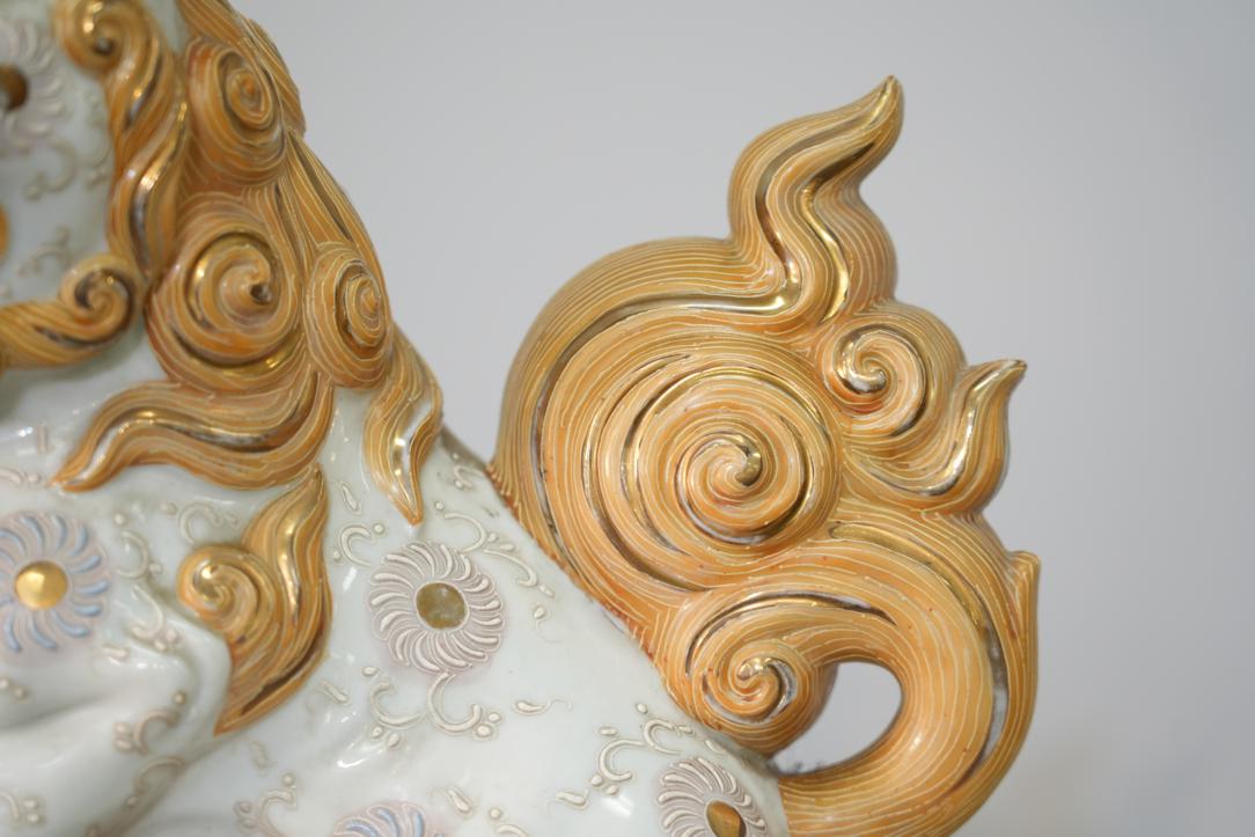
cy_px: 418
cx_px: 628
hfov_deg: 19.5
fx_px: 3661
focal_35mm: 105
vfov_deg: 13.0
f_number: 4
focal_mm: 105
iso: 1000
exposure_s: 1/125
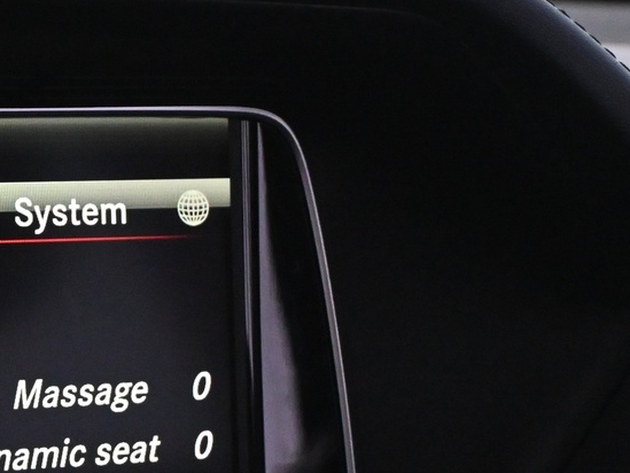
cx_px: -127
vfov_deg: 9.4
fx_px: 2866
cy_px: 285
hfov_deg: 12.3
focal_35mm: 157
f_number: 5.3
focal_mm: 37
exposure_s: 1/60
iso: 5000
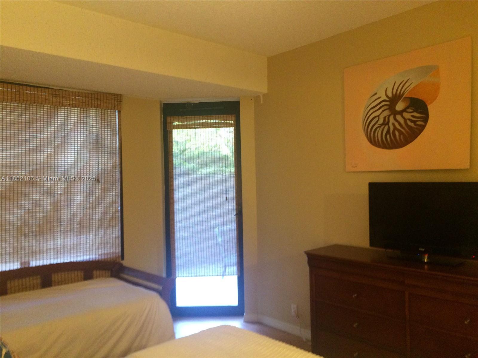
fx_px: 400
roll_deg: +1.0
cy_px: 179
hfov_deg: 61.7
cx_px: 239
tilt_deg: +0.5
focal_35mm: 29
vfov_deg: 48.2
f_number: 2.2
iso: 320
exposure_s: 1/30
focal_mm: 4.15
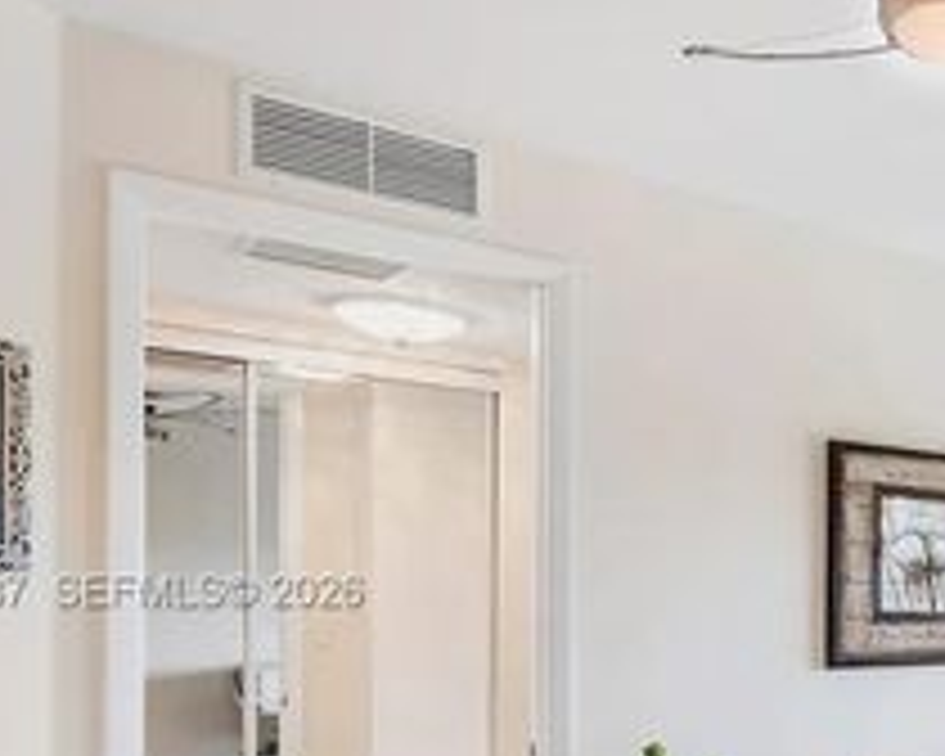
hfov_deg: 33.1
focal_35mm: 40
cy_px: 594
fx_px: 1119
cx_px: 1242
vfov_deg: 36.2
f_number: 8
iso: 160
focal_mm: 14
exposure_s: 1/15
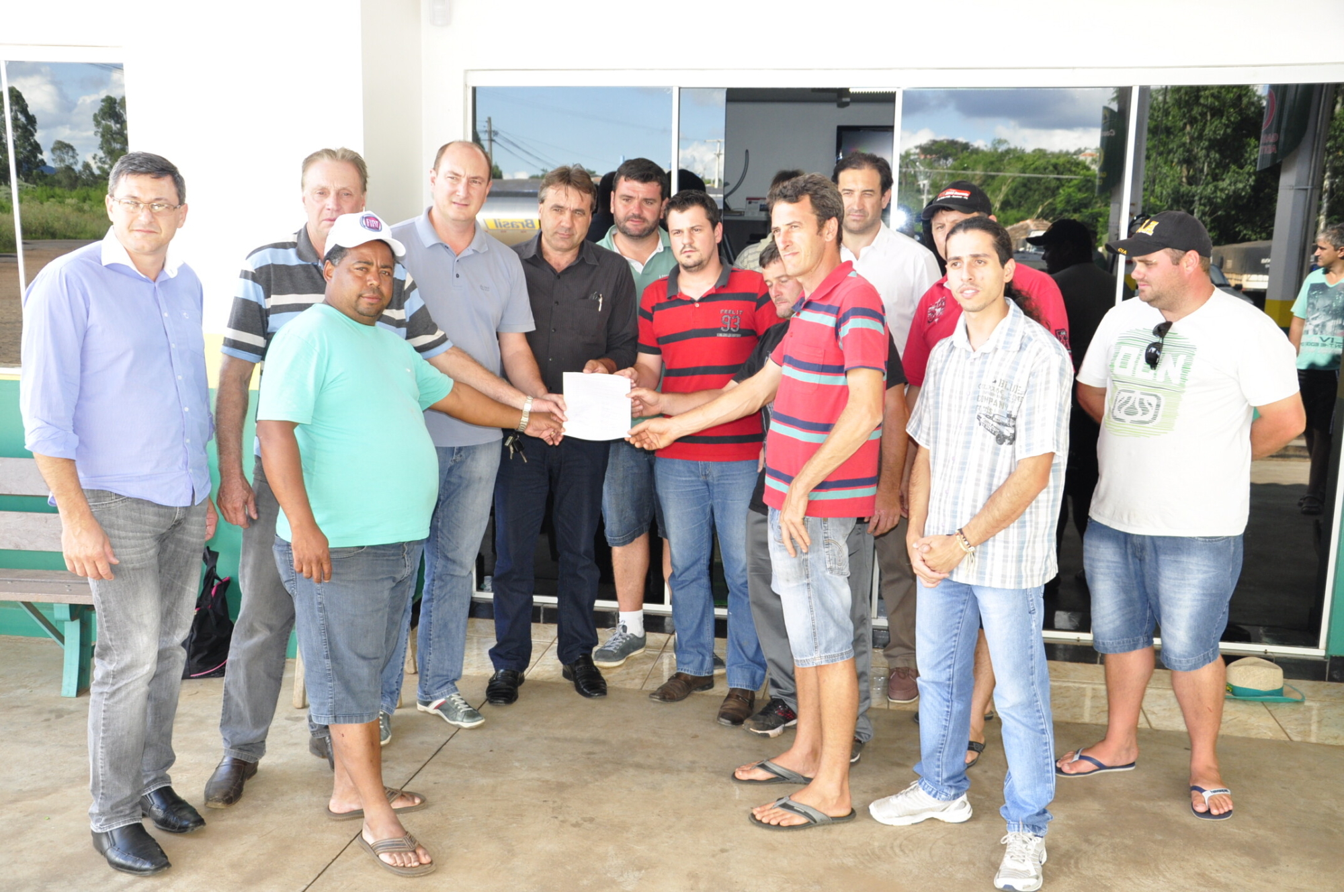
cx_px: 672
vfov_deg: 36.8
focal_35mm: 36
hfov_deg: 53.2
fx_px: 1342
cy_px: 446
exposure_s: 1/160
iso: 640
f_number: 5.6
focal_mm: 24
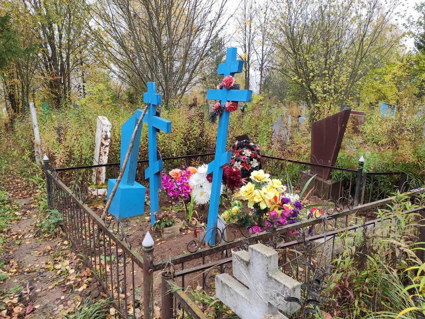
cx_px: 212
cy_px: 160
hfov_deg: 67.3
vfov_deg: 53.1
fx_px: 319
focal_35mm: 26
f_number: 1.75
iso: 112
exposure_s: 1/176
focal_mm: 4.77
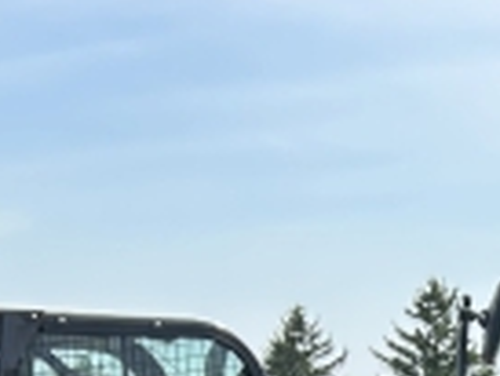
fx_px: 2197
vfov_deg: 8.4
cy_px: 1077
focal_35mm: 152
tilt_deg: -15.5
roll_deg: +1.7
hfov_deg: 12.4
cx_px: 719
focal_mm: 5.7
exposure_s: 1/1531
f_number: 1.5
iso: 50
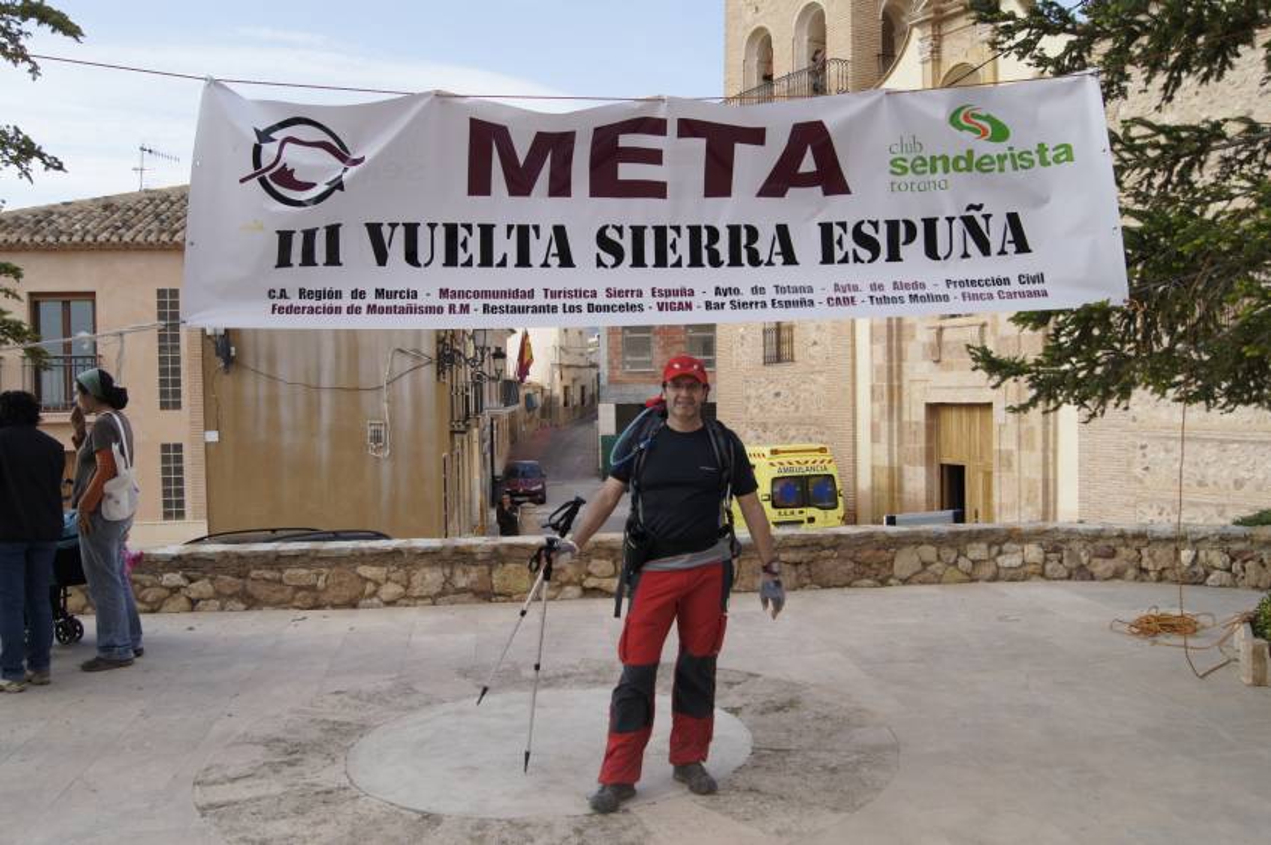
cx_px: 636
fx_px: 1164
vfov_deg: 39.9
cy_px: 422
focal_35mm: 33
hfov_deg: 57.3
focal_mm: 22
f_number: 5
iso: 200
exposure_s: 1/640
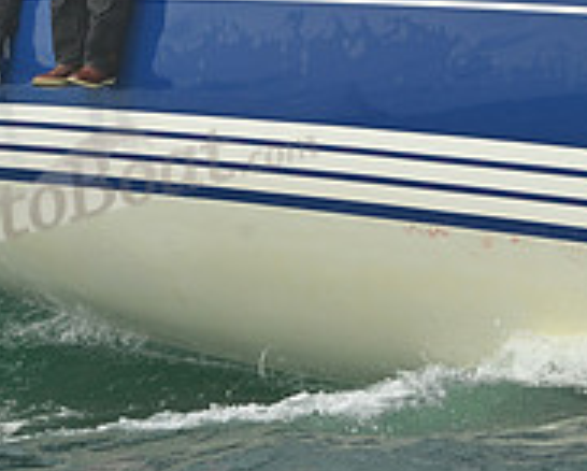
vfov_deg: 7.4
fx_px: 3635
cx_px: 487
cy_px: -21
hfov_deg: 9.2
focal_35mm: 209
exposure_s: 1/1250
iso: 320
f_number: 9
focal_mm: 70
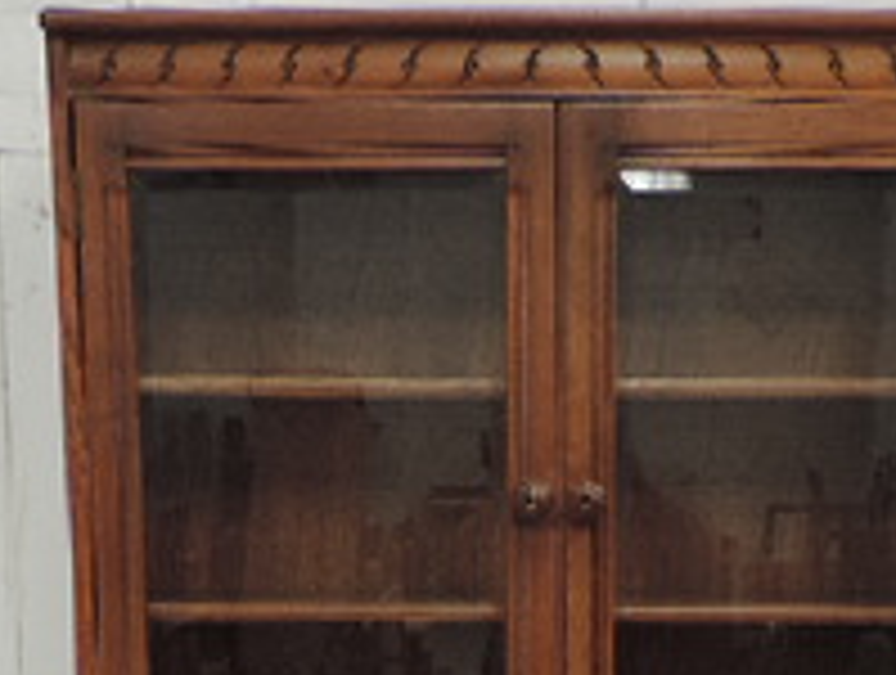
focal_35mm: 77
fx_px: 1997
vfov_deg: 17.5
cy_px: 981
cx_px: 536
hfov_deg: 25.2
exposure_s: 1/30
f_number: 3
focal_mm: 4.3
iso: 160
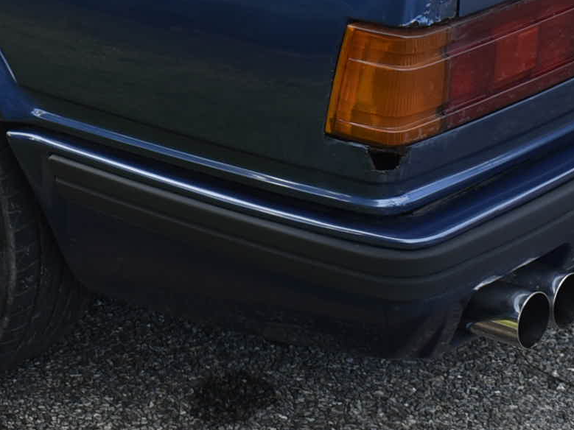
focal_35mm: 133
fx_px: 2205
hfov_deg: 14.5
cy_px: -84
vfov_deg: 10.9
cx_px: -66
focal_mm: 24
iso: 280
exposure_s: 1/250
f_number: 5.6
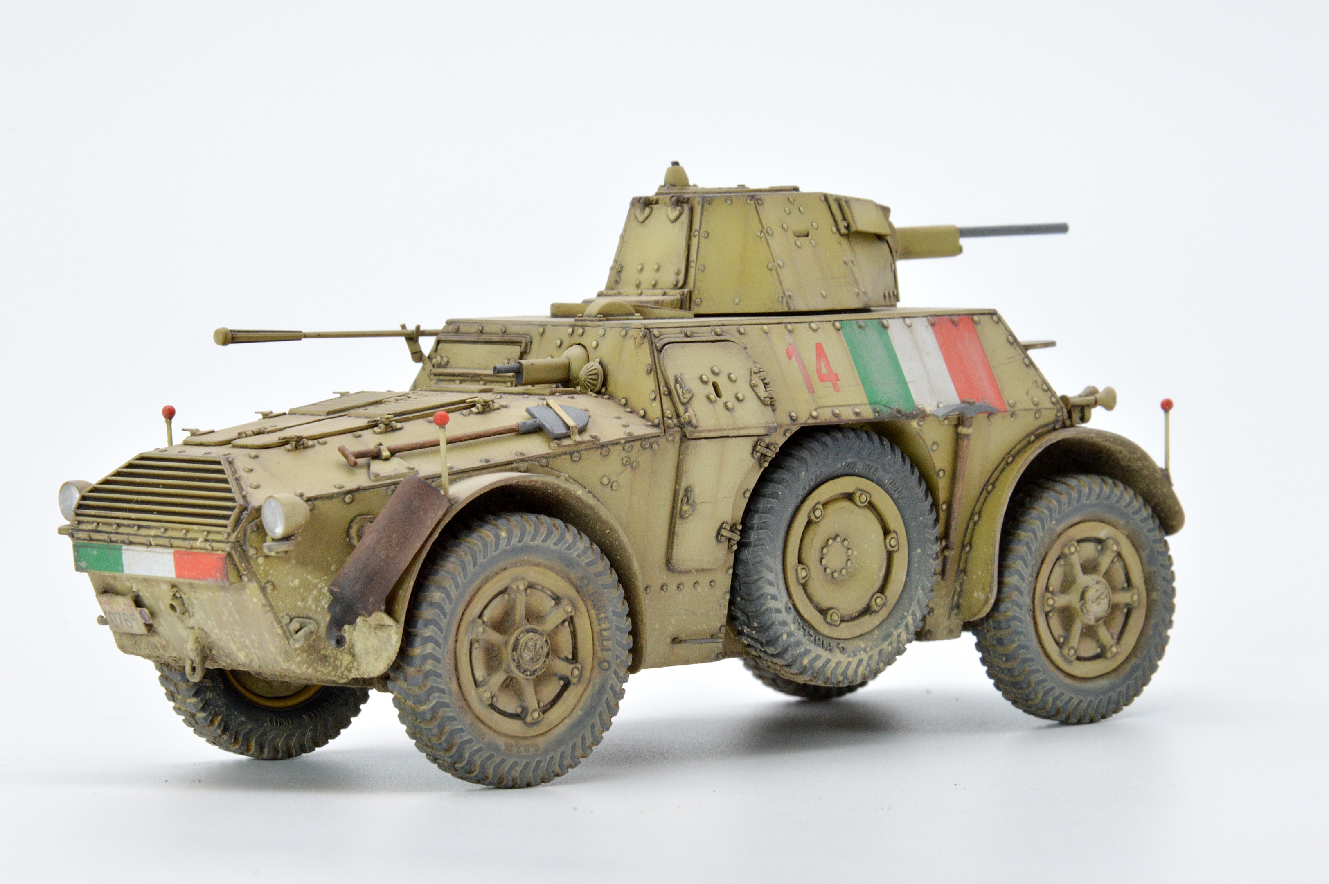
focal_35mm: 158
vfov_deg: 8.7
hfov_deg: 13.1
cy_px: 442
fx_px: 5810
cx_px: 664
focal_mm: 105
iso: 800
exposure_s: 1/20
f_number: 18
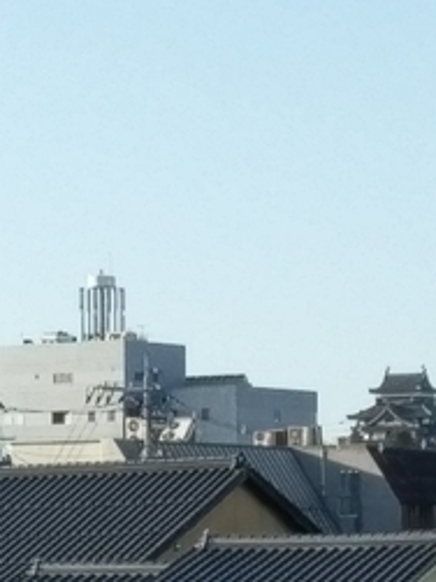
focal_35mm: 83
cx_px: 218
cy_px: 730
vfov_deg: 21.6
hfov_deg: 17.8
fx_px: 1395
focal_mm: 4.58
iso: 100
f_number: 1.8
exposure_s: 1/1684
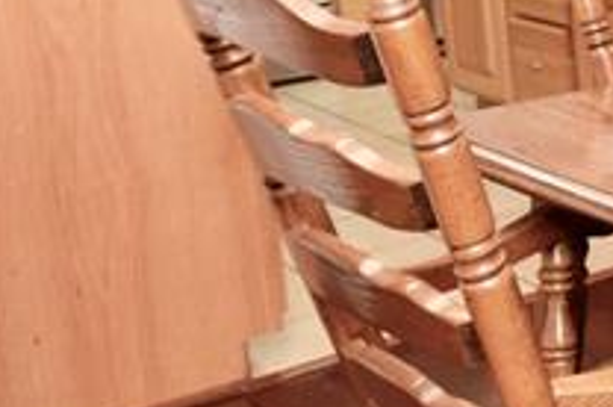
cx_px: 1208
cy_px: -59
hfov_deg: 18.5
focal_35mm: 74
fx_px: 1258
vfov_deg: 17.6
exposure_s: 1/80
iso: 800
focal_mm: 10
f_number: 4.5
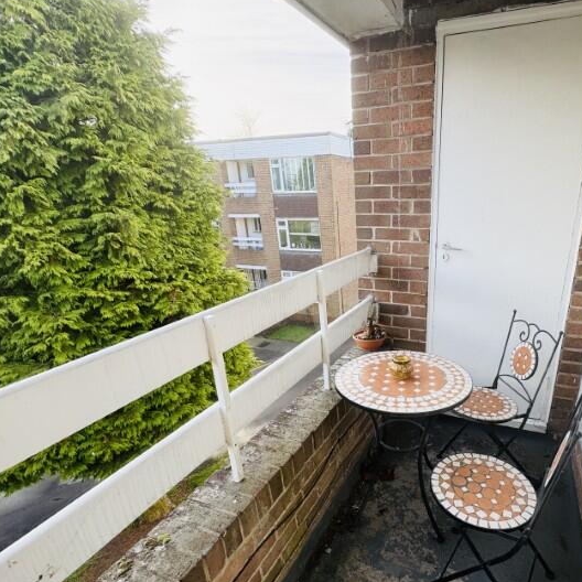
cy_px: 338
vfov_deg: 74.3
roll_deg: +1.0
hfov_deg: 73.0
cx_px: 379
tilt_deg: -21.5
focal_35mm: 20
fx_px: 380
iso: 40
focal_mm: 2.22
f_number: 2.2
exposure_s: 1/174
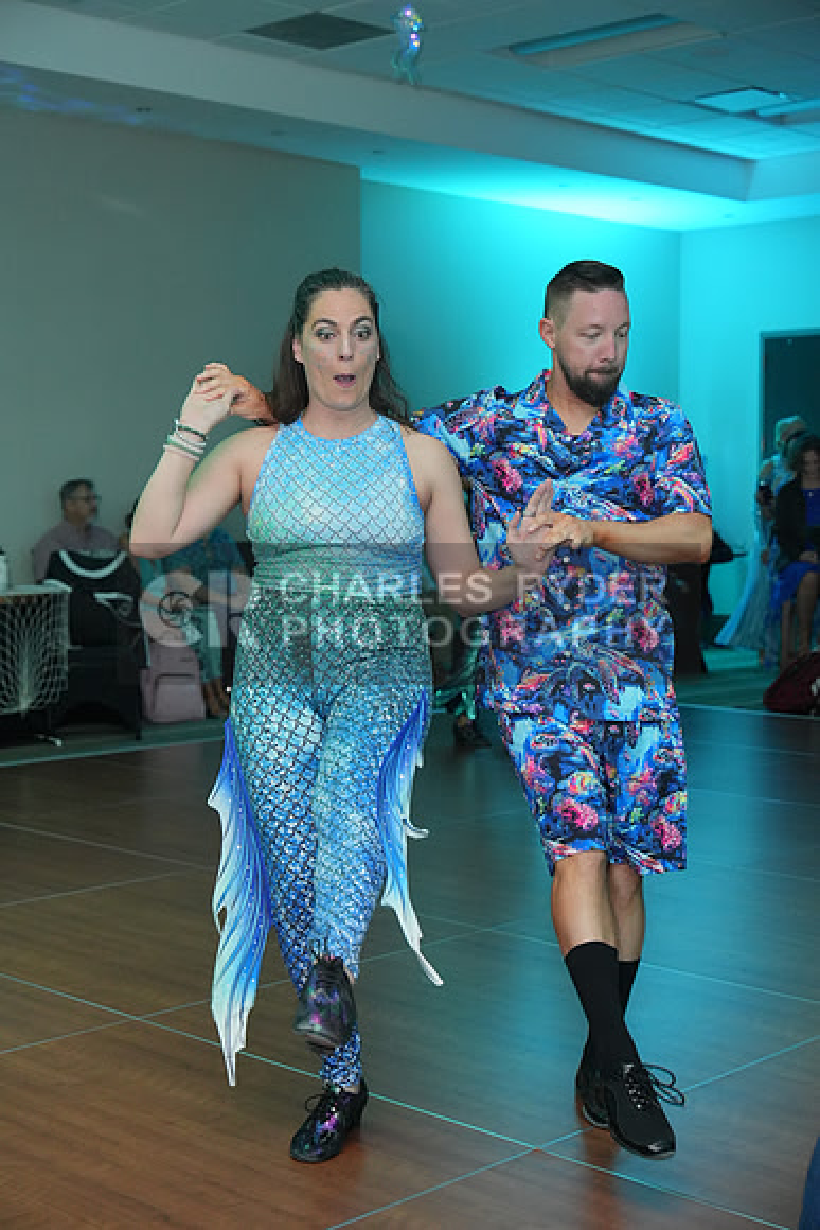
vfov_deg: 36.9
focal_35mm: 54
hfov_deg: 25.1
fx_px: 1844
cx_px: 410
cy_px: 615
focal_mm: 54
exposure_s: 1/200
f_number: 4
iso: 4000
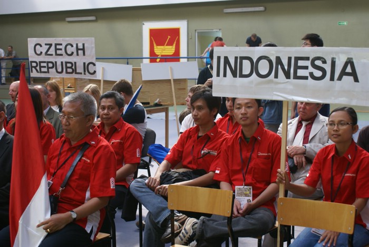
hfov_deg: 37.8
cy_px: 124
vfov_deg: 25.8
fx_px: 539
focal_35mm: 52
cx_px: 184
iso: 200
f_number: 5.6
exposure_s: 1/30
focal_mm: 35
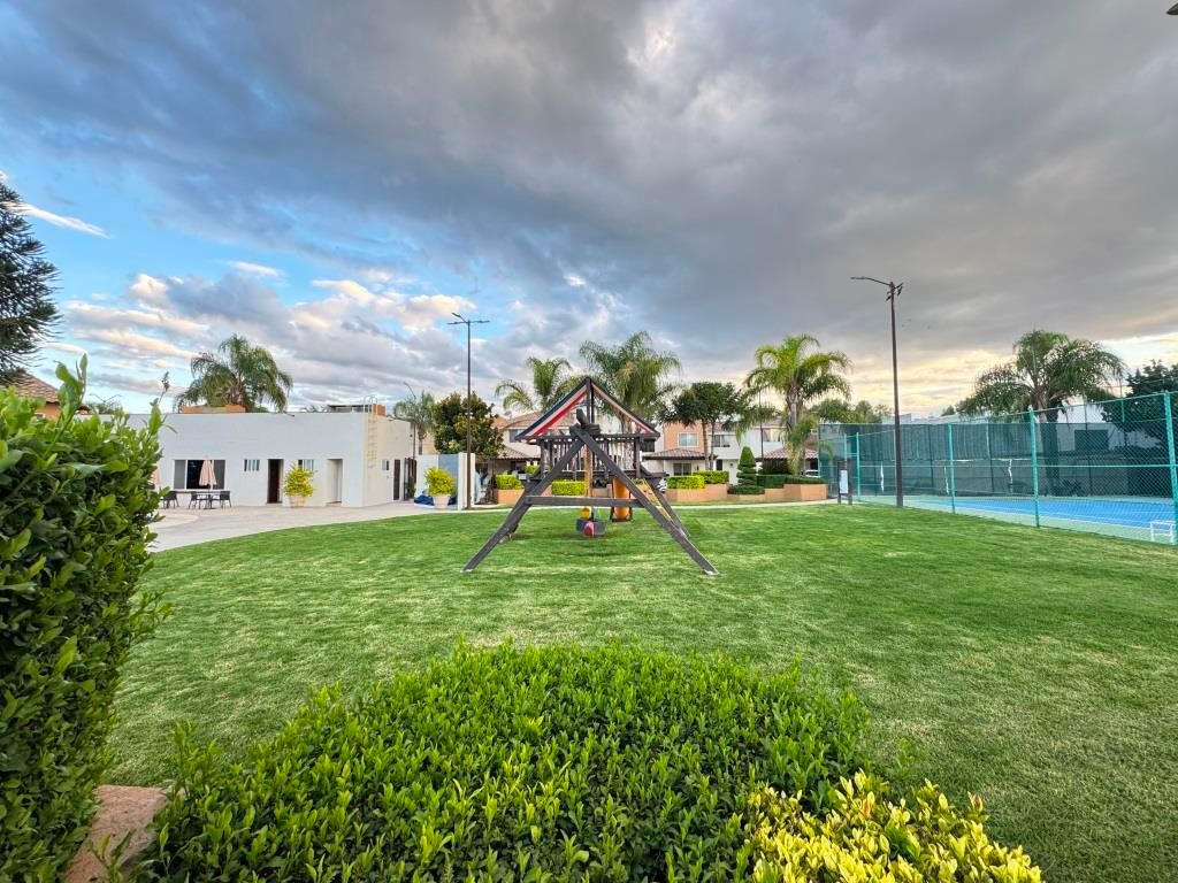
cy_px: 442
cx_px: 589
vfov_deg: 85.7
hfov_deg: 102.1
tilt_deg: +2.7
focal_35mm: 14
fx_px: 476
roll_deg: +0.1
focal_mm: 2.22
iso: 100
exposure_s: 1/99
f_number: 2.2
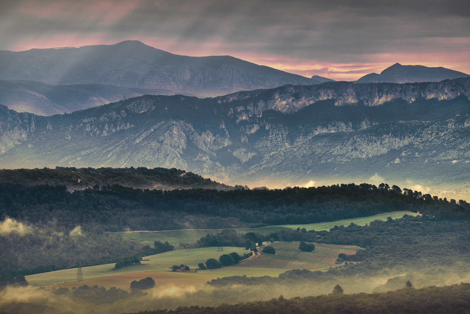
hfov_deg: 8.6
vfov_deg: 5.7
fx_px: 3134
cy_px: 157
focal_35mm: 240
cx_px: 235
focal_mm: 240
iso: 64
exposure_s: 1/160
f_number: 7.1
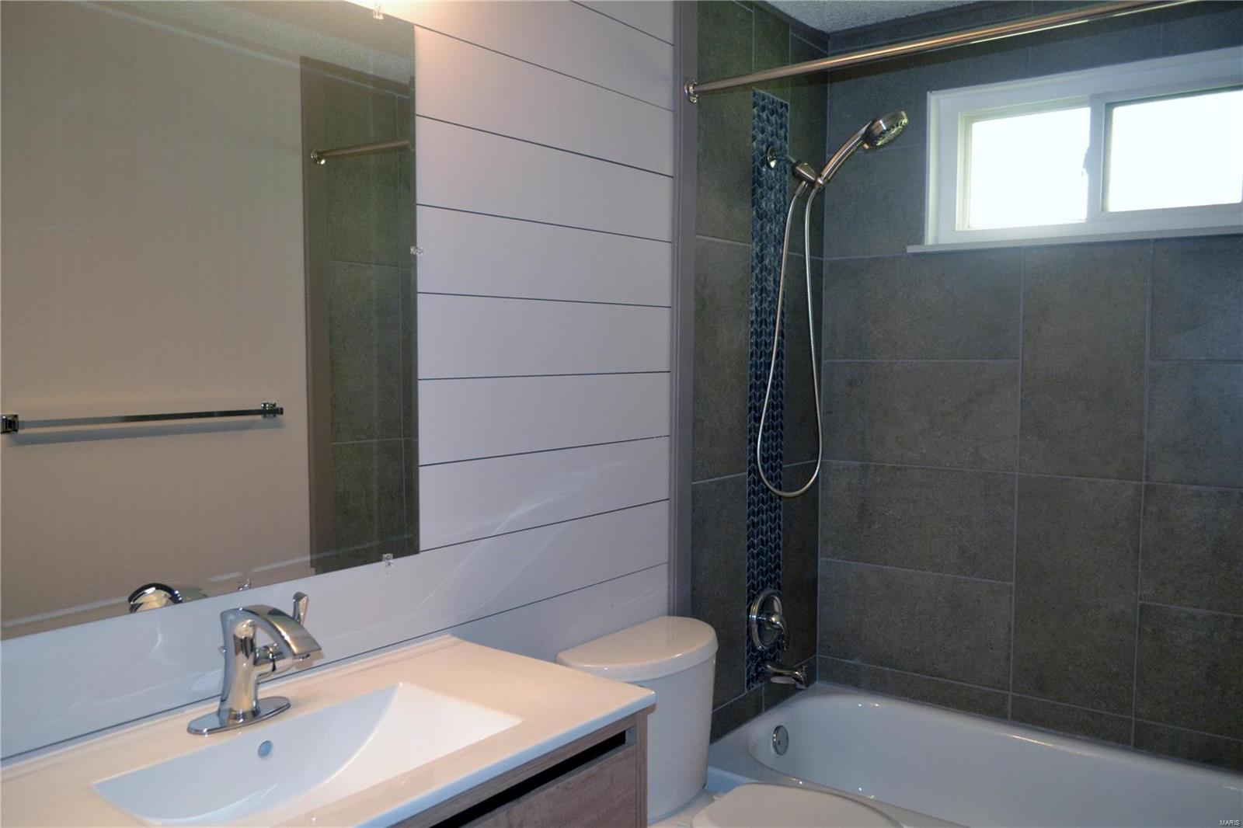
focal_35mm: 27
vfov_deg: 47.9
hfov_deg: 67.4
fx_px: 932
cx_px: 622
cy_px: 414
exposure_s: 1/60
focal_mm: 18
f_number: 3.5
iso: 1250
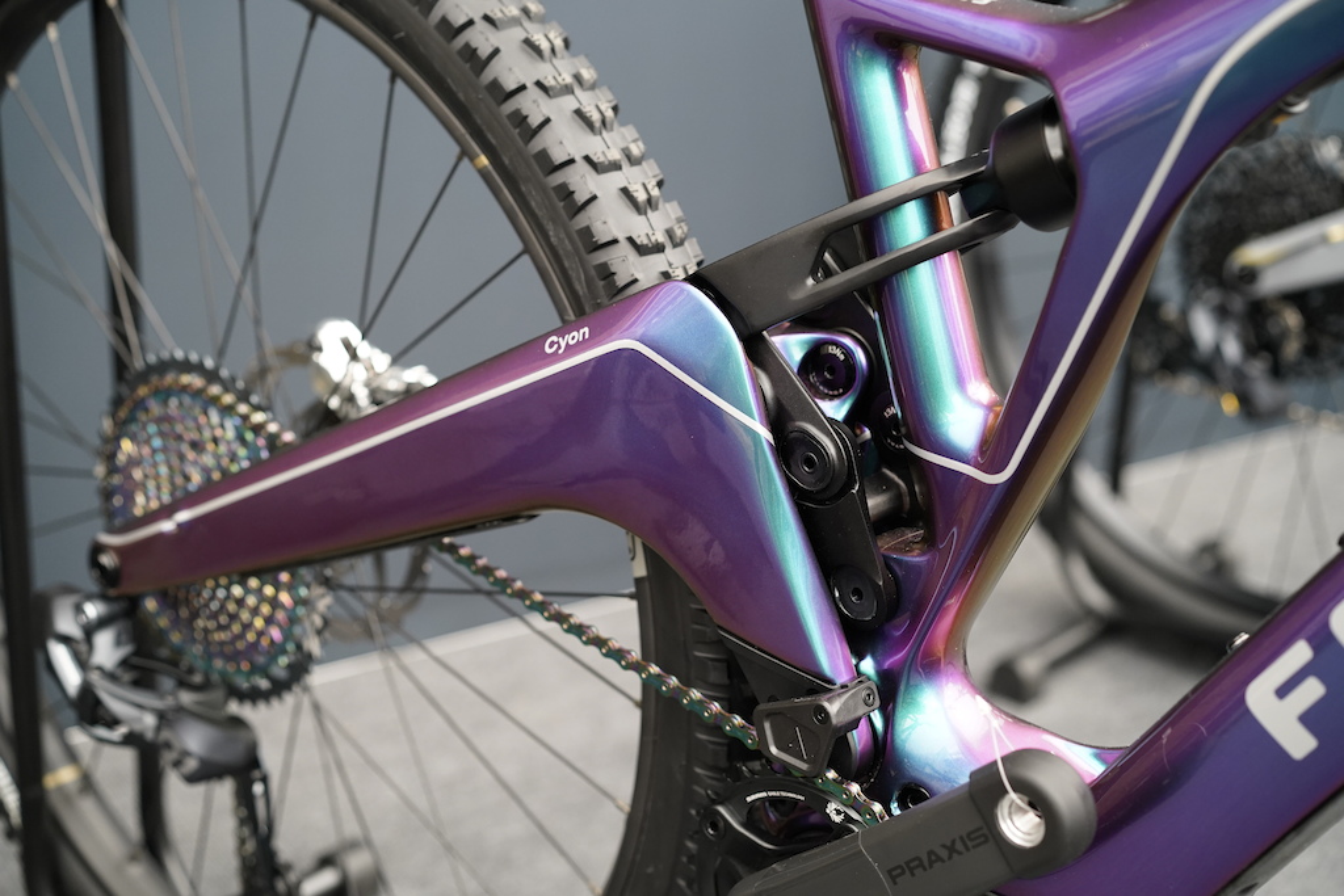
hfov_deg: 36.2
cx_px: 672
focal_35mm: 55
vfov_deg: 24.6
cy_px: 448
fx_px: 2053
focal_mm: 55
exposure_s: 1/100
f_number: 3.5
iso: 2000
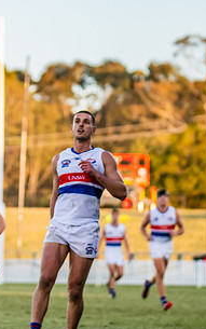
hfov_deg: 3.8
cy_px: 147
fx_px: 3095
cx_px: -89
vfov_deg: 6.1
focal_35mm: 345
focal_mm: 170
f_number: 4
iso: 1800
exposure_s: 1/1600
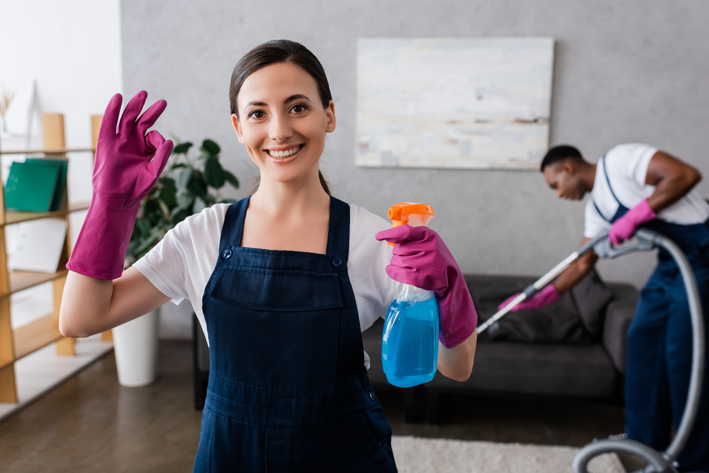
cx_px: 354
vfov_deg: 37.9
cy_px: 236
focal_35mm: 35
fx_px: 689
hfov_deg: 54.4
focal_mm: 35
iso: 200
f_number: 3.5
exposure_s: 1/200
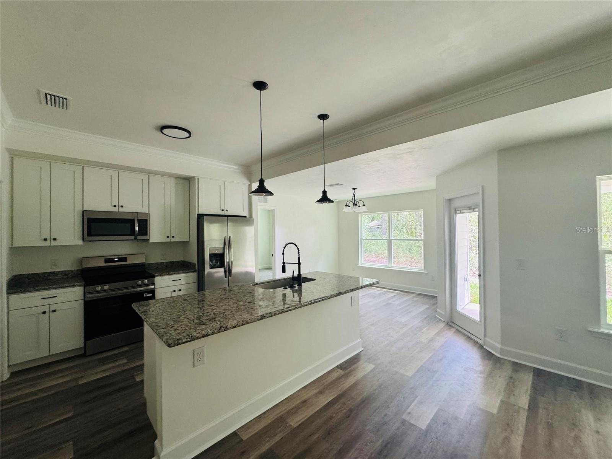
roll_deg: -0.1
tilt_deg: +0.4
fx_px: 248
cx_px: 306
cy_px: 230
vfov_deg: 85.7
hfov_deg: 102.1
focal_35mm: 14
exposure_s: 1/60
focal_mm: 2.22
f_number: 2.2
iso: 250
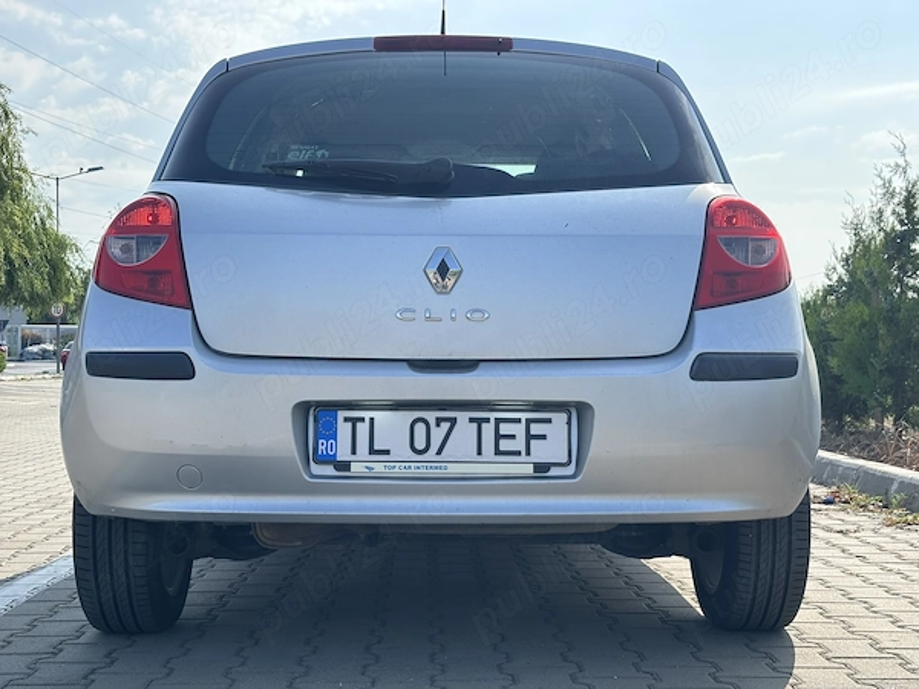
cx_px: 460
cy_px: 344
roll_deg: -0.5
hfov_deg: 36.8
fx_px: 1381
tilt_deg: -0.5
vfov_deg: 28.0
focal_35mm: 52
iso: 40
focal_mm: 5.96
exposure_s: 1/1724
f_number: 1.6
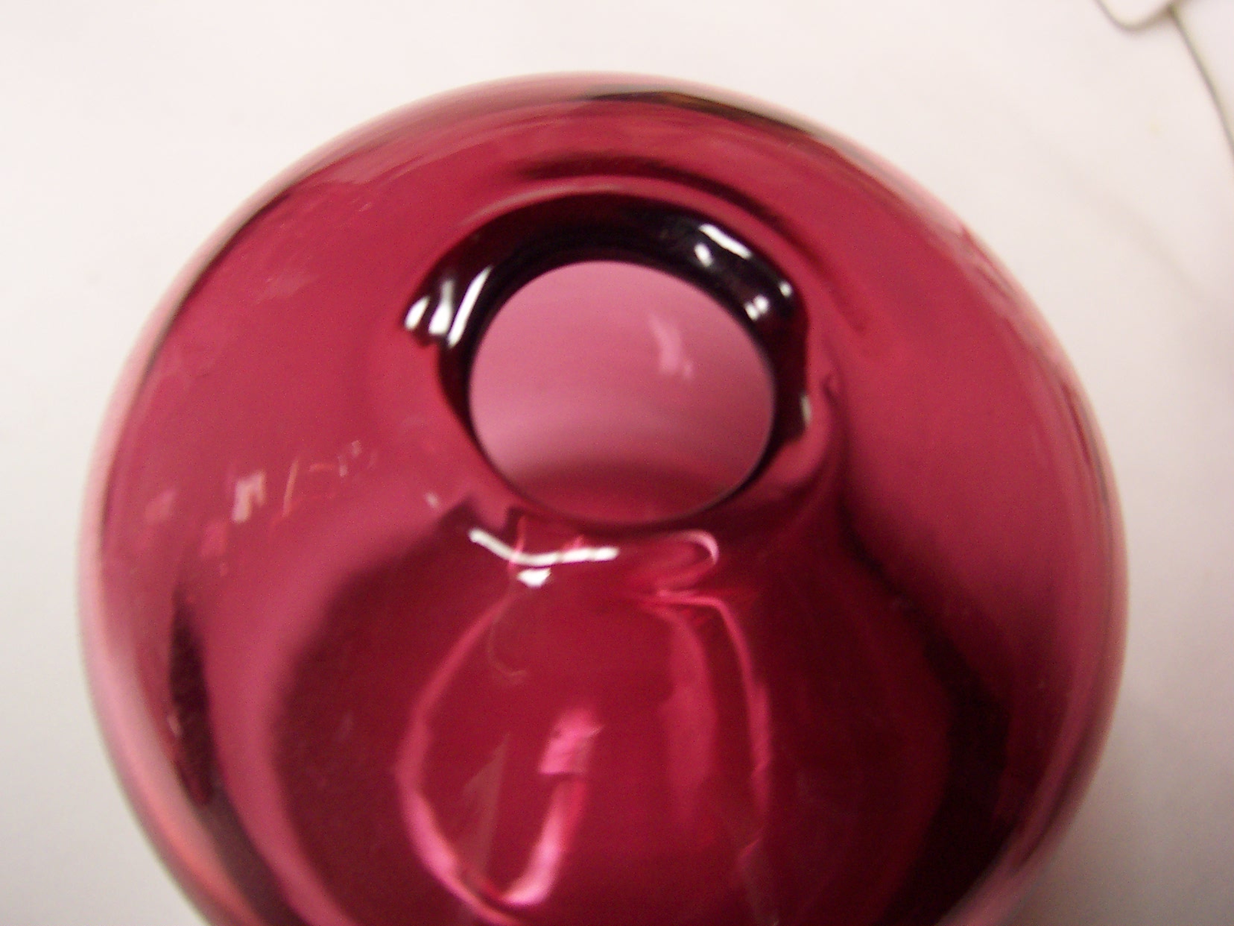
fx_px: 1319
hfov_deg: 50.1
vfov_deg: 38.7
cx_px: 617
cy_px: 463
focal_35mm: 37
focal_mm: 5.6
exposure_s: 1/30
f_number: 2.8
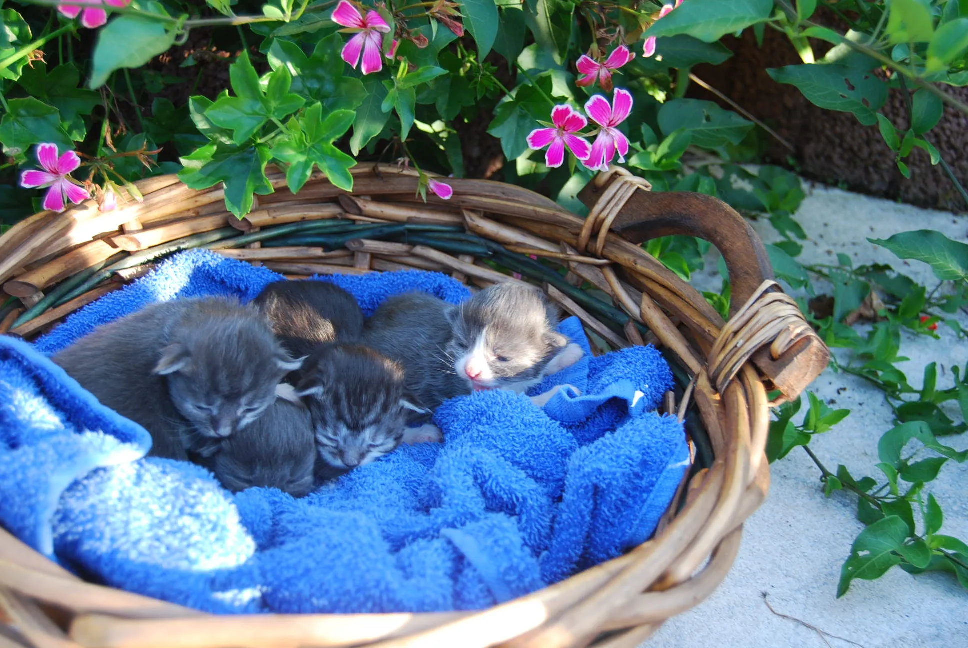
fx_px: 1211
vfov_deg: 29.9
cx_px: 484
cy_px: 324
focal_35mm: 45
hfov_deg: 43.6
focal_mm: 30
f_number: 4.2
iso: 220
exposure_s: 1/60
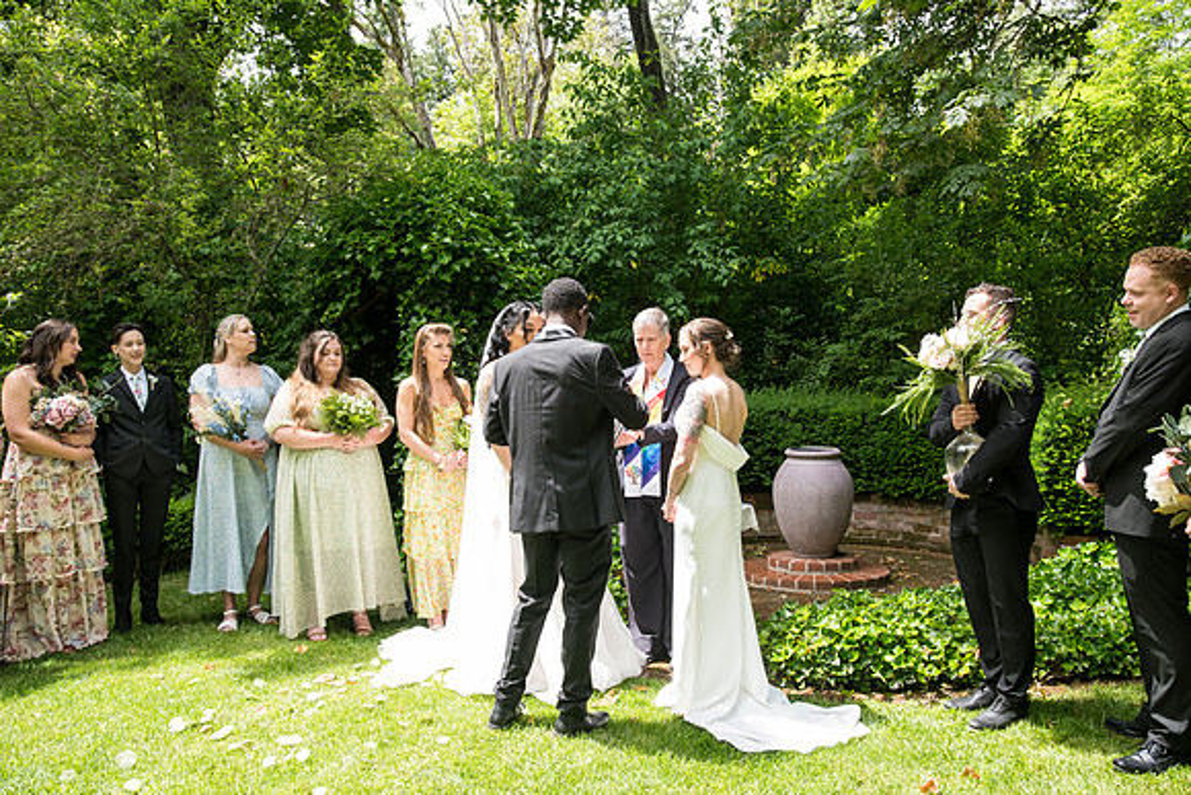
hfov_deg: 61.9
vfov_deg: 43.6
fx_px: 993
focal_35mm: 30
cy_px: 398
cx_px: 596
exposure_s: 1/400
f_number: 5
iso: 500
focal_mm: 30
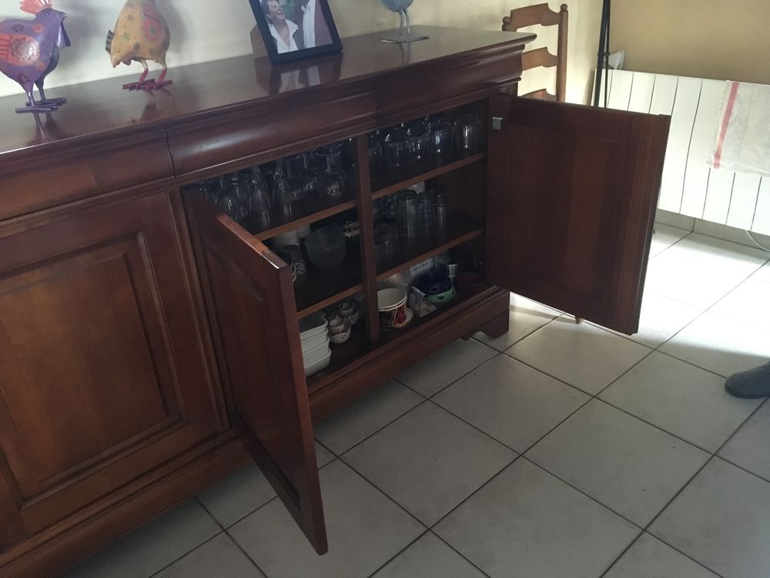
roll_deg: +1.6
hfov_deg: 61.7
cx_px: 385
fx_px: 645
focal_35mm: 29
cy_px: 289
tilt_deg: -27.9
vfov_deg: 48.2
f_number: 2.2
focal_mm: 4.15
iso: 320
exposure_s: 1/17
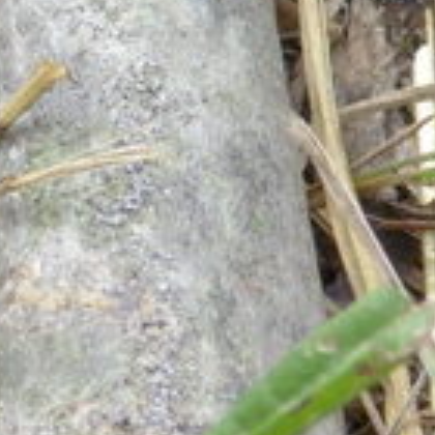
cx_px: -263
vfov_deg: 0.8
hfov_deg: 0.8
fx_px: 32188
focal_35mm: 2264
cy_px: -171
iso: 100
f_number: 5.9
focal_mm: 77.4
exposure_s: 1/200
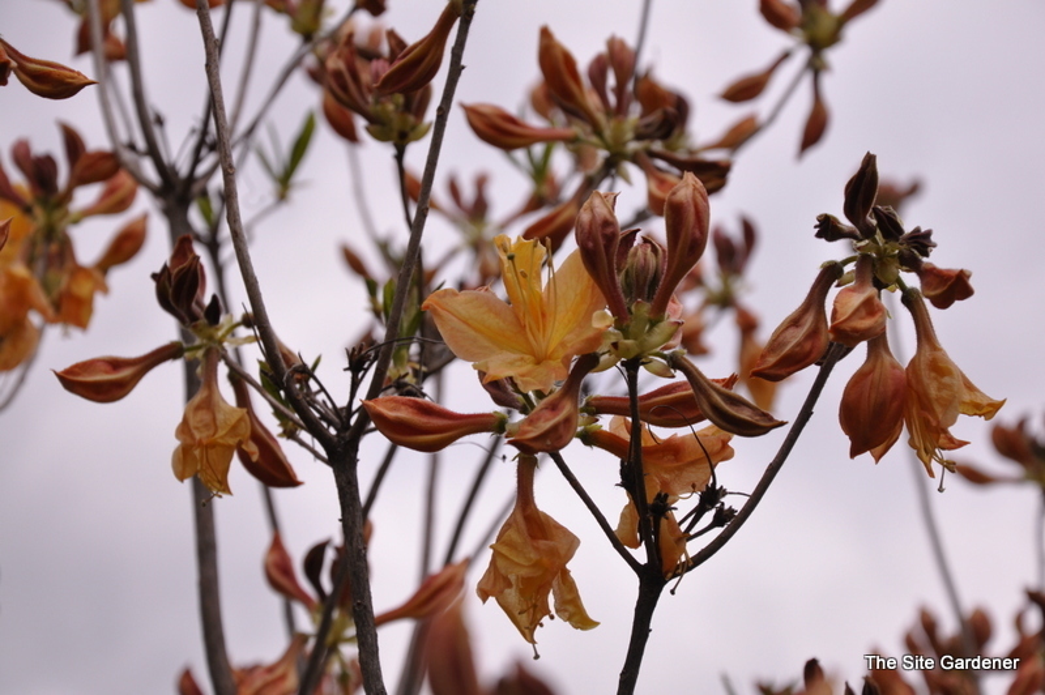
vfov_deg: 12.2
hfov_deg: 18.2
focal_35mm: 112
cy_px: 348
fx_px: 3263
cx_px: 522
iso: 320
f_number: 8
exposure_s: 1/1000
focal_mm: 75
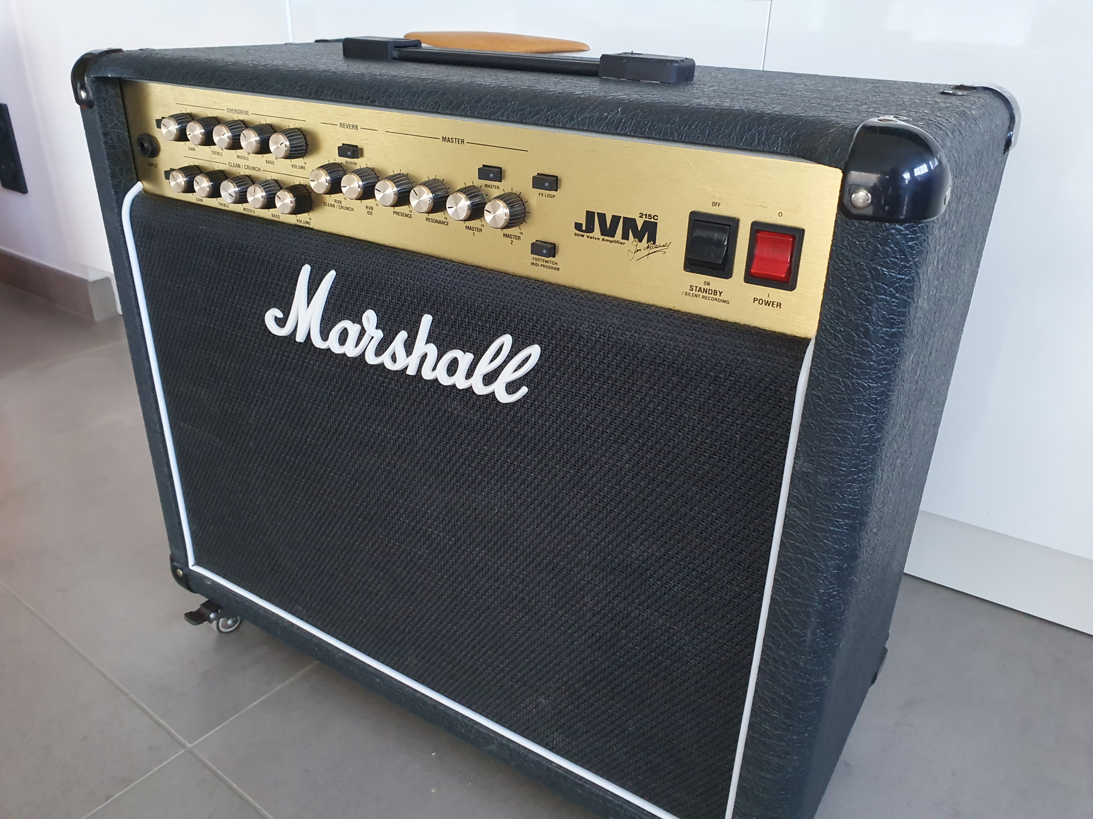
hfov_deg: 67.3
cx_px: 546
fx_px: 821
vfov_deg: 53.1
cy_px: 410
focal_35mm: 26
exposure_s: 1/50
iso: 500
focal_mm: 4.32
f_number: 2.4
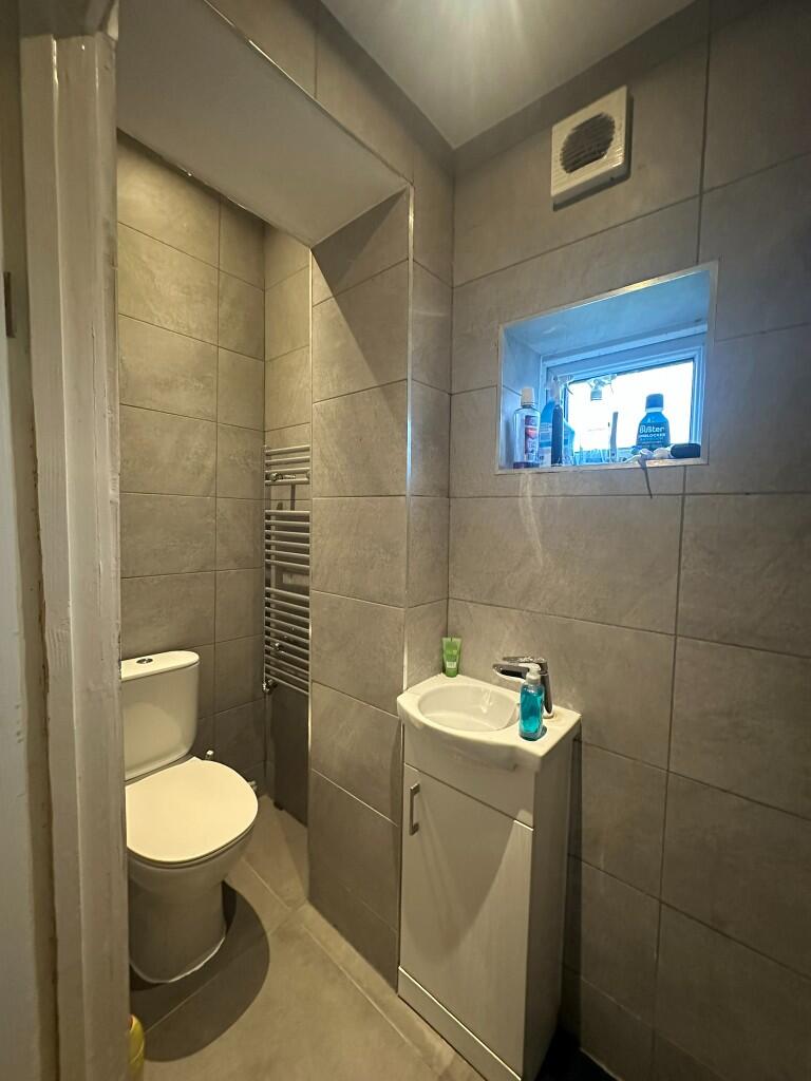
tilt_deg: -3.4
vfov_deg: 102.1
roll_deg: -1.3
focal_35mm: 14
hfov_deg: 85.7
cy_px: 540
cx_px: 406
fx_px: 437
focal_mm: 2.22
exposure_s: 1/50
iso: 800
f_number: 2.2
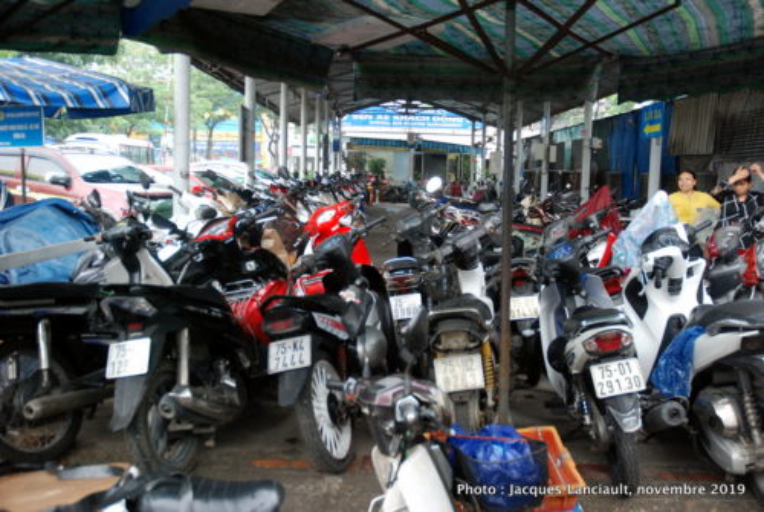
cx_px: 382
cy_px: 256
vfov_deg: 37.0
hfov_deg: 53.1
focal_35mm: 36
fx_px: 765
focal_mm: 24
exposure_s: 1/50
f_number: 3.8
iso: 1000
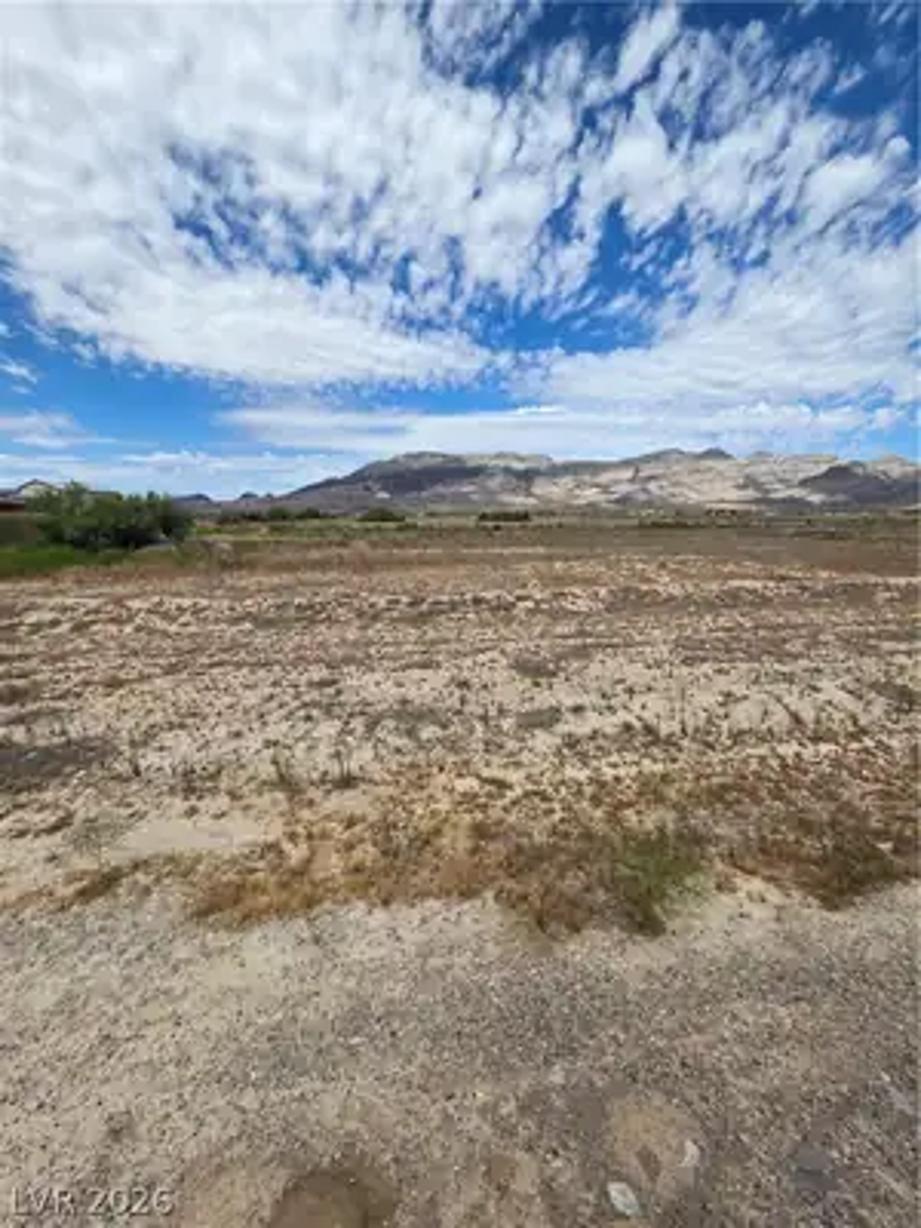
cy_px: 614
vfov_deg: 106.2
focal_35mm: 13
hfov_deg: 89.9
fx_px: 461
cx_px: 460
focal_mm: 2.2
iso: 40
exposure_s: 1/2851
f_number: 1.9
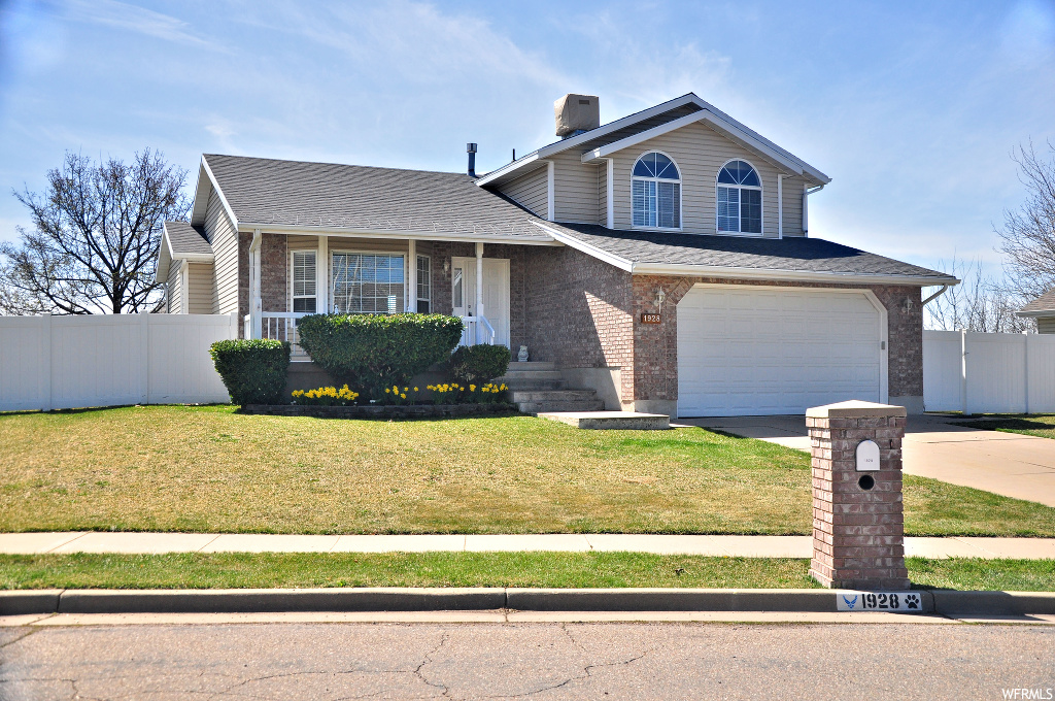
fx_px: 1054
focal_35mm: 36
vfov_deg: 36.8
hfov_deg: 53.2
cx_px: 528
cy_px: 350
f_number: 5.6
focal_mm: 24
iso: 320
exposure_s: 1/800
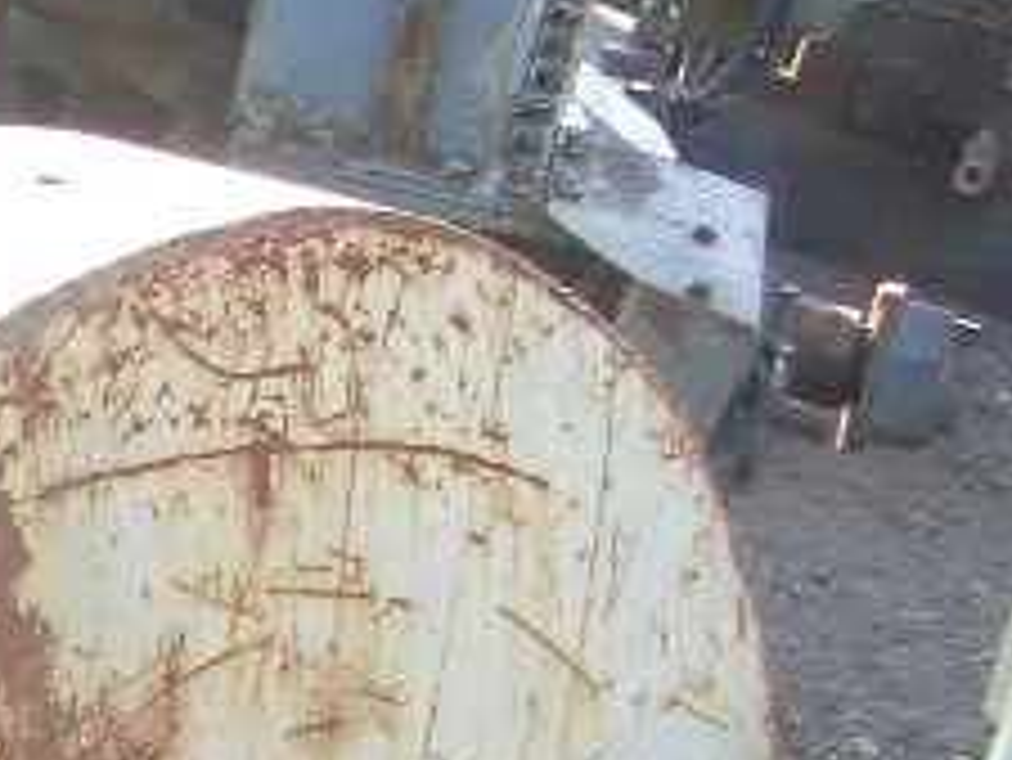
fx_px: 5060
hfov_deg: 10.4
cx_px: -1070
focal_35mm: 173
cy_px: 958
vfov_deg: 8.5
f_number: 3
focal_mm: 6.3
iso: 80
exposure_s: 1/250
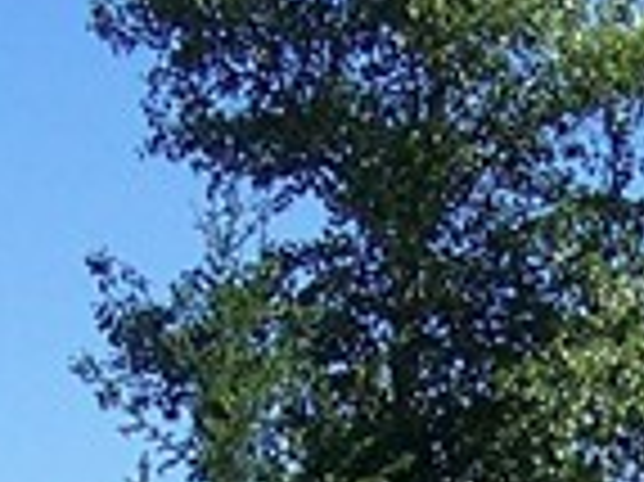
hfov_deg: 7.6
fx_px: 4796
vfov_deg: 5.6
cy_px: 987
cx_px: 698
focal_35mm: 258
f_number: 2.8
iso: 64
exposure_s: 1/640
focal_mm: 5.85
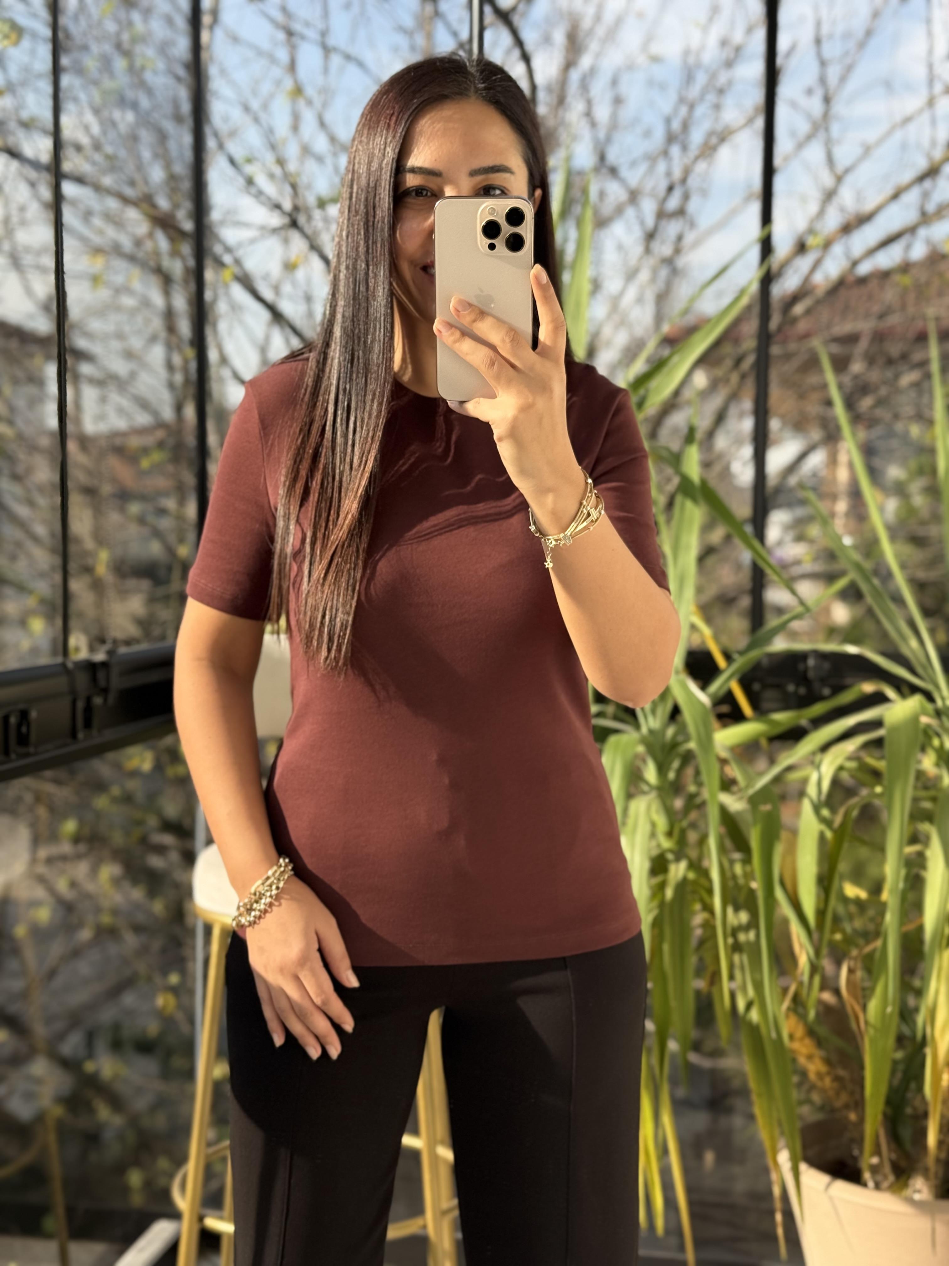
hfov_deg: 30.3
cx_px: 474
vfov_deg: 39.7
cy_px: 633
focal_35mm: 48
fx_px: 1755
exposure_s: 1/975
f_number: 1.78
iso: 80
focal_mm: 6.76
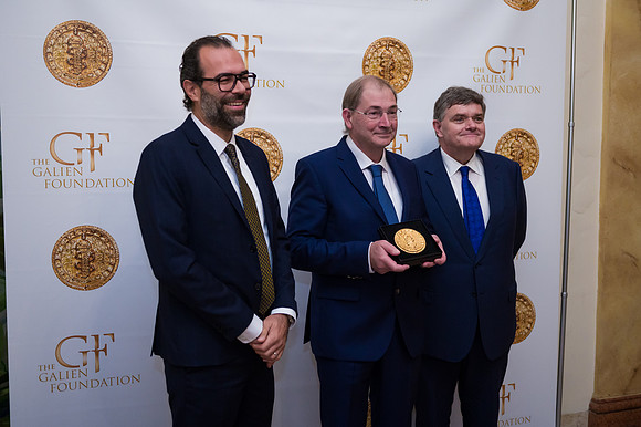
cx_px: 321
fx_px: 798
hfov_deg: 43.8
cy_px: 203
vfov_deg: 29.9
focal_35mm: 45
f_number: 3.2
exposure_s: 1/200
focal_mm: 42
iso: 1600
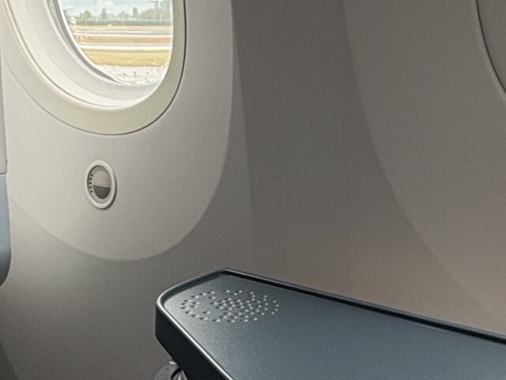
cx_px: 189
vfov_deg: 25.8
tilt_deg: -17.8
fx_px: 819
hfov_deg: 34.2
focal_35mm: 56
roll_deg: +0.1
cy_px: 278
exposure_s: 1/111
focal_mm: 2.22
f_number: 2.2
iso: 200
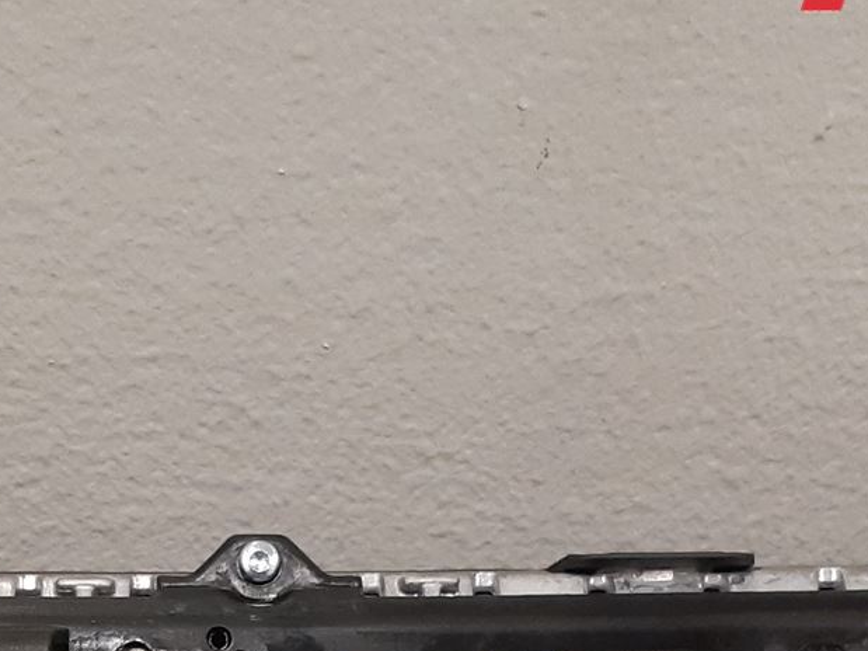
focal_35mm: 86
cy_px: 852
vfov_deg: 16.2
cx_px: 226
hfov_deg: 22.6
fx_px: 2156
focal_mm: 3.93
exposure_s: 1/50
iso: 250
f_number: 1.7
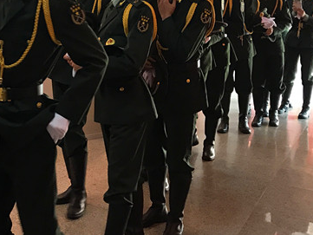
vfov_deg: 23.3
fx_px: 561
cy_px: 41
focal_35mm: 62
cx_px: 46
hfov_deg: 30.1
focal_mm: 3.99
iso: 40
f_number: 1.8
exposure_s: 1/17
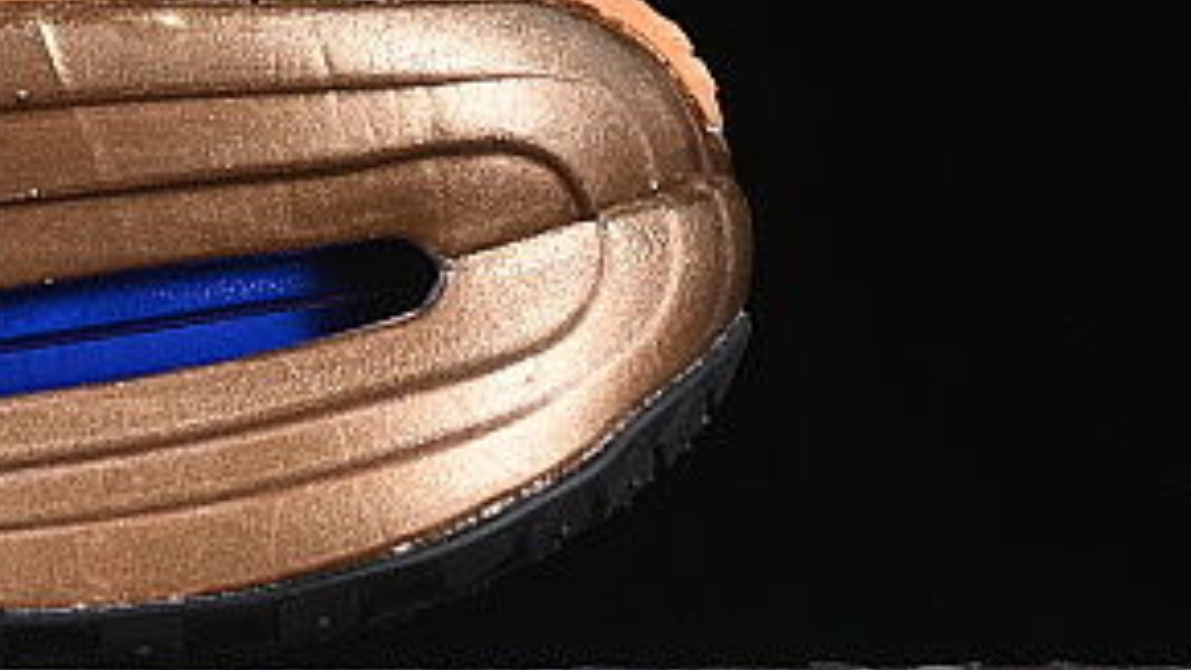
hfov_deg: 7.2
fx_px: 9251
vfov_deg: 4.1
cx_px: -793
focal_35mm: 293
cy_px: -243
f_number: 6.3
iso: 160
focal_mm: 50
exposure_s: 1/60
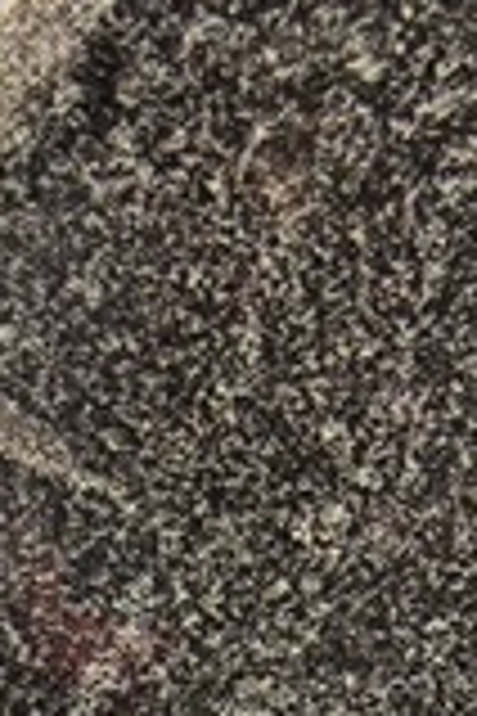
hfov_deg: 5.2
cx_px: -524
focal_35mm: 261
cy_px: 1288
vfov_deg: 7.6
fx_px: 5187
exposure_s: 1/927
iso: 50
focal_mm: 4.71
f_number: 1.7
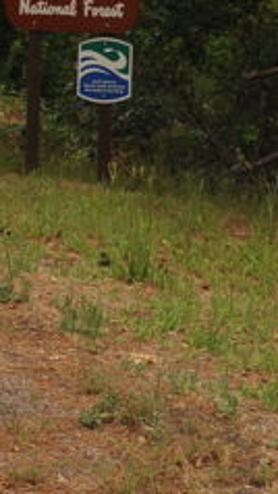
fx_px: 1611
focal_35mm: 123
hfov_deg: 9.8
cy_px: -50
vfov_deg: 16.9
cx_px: 29
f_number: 9
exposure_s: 1/125
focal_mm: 35
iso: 250
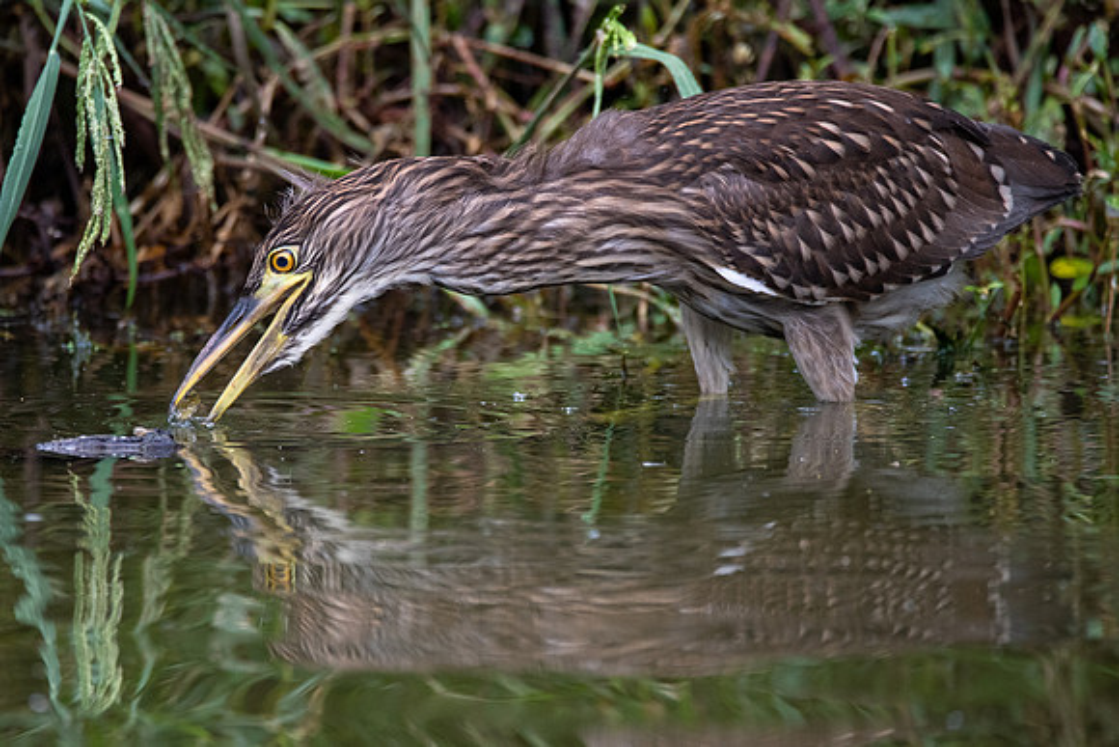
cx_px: 477
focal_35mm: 784
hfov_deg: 2.6
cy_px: 367
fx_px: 24363
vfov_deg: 1.8
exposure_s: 1/800
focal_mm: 600
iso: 1000
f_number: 6.3
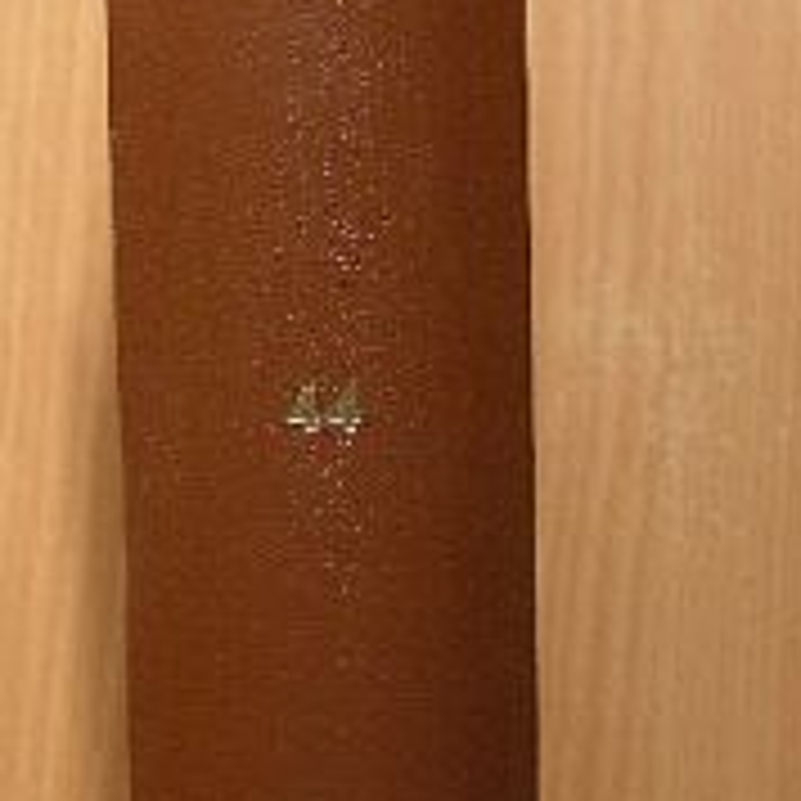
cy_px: 331
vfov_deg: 16.1
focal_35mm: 108
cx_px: 369
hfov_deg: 16.1
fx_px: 2827
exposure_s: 1/30
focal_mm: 8
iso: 100
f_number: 3.5
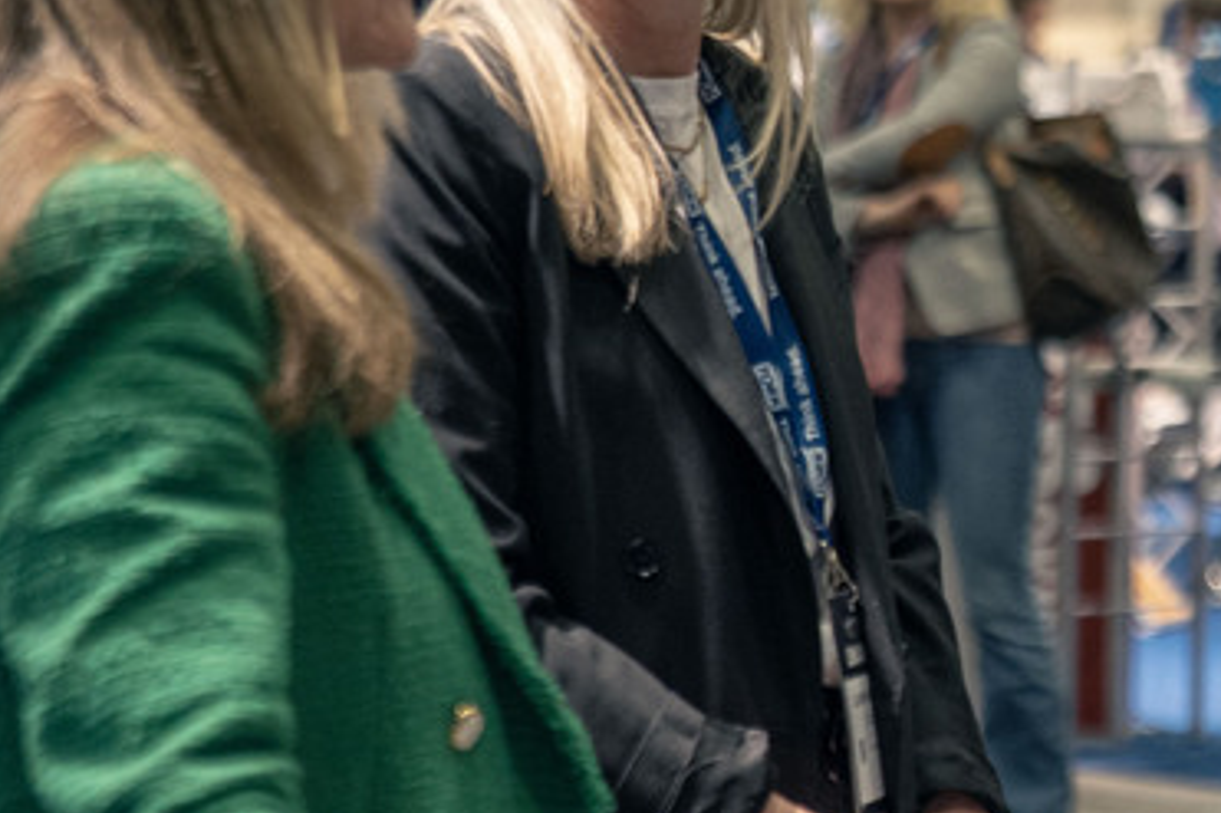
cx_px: 1451
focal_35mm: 204
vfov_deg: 6.7
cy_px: 311
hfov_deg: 9.9
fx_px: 6916
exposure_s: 1/125
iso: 640
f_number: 2.8
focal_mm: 70
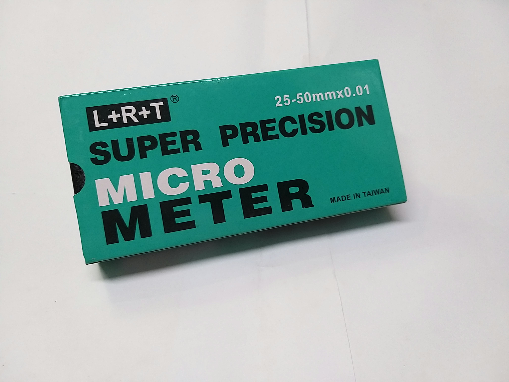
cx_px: 254
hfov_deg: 65.3
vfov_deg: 51.4
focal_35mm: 27
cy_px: 191
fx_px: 397
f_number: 1.7
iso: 125
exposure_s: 1/50
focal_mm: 3.93
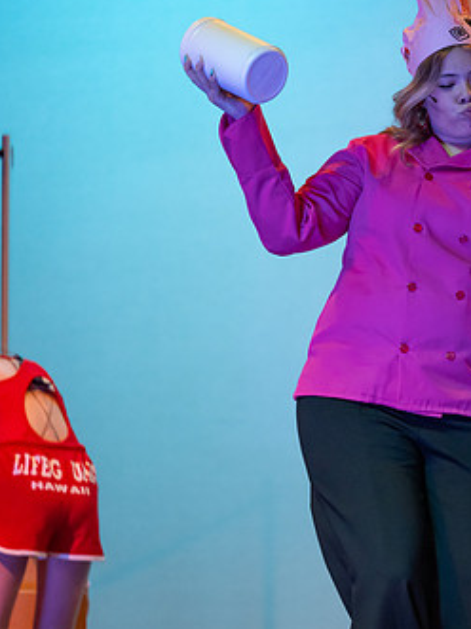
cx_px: 472
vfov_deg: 7.9
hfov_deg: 5.9
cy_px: 272
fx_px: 4575
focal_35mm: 252
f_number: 2.8
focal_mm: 135
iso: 4500
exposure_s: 1/400
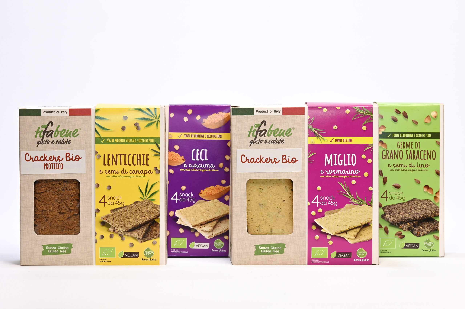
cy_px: 154
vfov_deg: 16.0
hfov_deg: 23.9
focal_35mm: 85
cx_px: 232
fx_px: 1097
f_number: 11
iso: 640
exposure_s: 1/30
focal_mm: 85
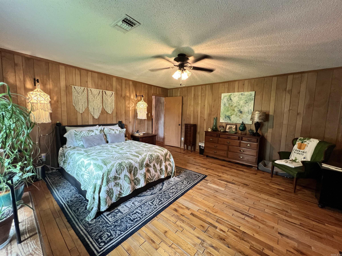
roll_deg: -1.8
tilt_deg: -7.0
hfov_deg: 106.2
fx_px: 128
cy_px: 128
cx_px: 171
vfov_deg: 89.9
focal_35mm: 13
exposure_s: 1/60
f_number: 1.8
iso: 500
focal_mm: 1.57
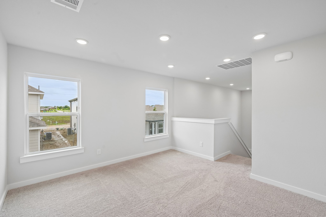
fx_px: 140
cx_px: 163
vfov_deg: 75.5
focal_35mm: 16
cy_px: 108
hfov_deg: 98.5
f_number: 8
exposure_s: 1/100
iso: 400
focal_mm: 15.5
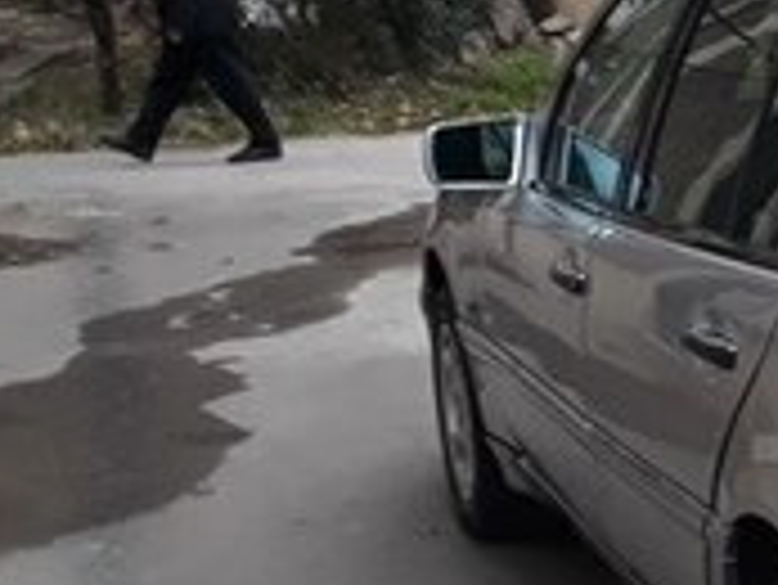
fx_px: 2317
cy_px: 502
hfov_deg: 17.0
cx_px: 1214
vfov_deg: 14.3
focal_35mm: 103
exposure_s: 1/100
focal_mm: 3.6
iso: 50
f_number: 1.9
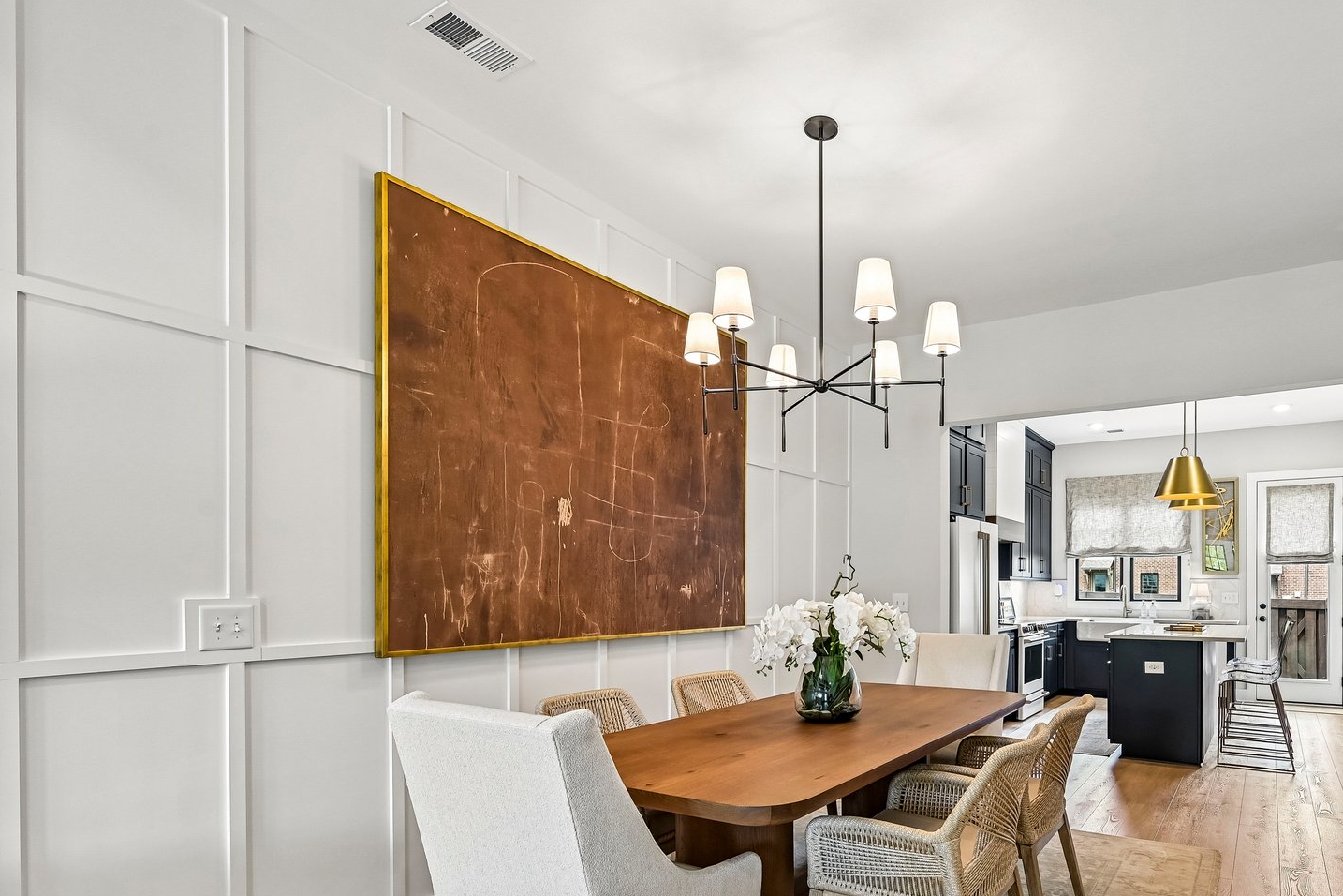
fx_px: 746
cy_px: 588
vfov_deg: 60.6
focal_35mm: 20
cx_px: 849
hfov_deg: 82.2
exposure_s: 1/20
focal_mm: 14
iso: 400
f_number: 8
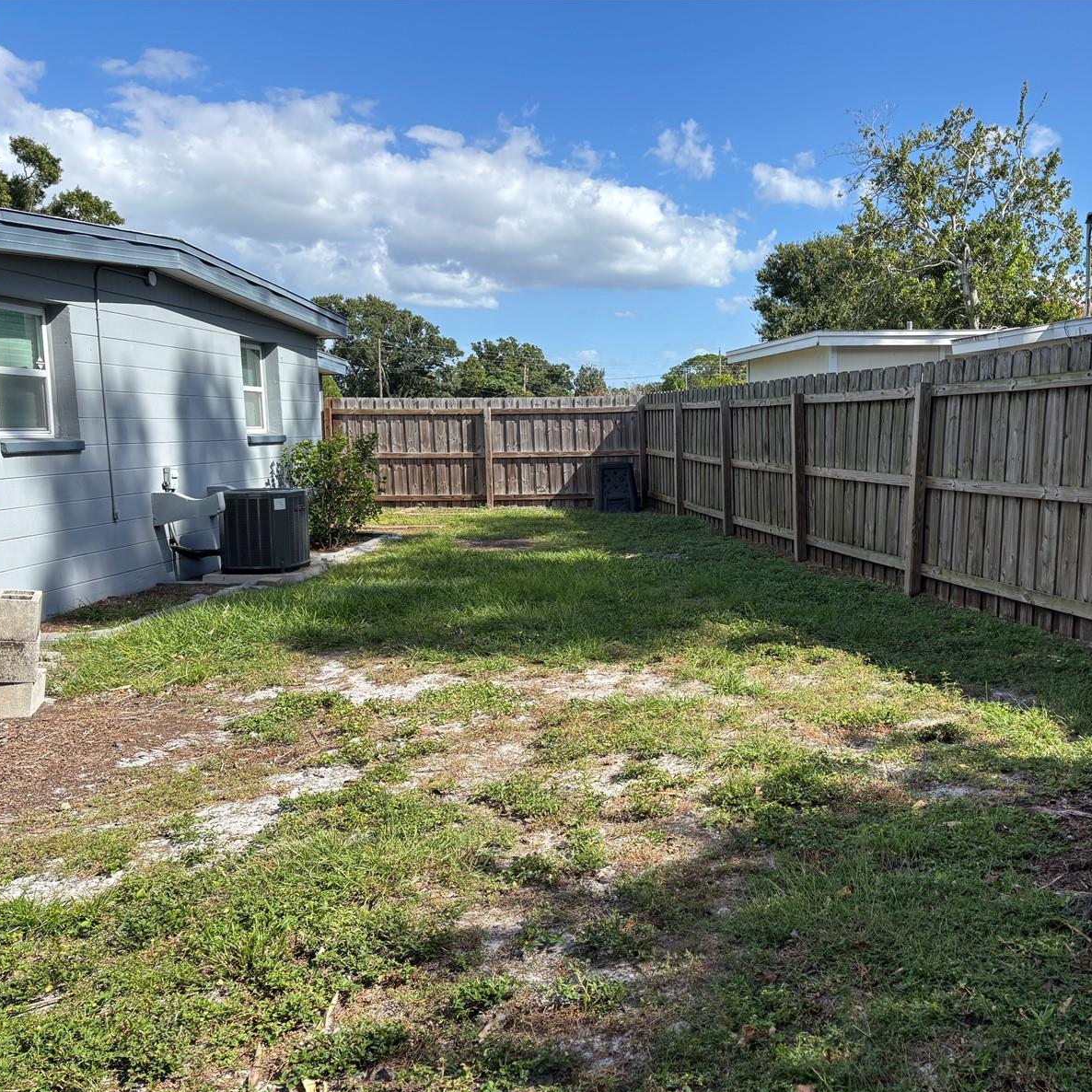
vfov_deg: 52.5
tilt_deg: -6.2
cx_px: 726
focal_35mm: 31
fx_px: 1106
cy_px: 550
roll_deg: +0.9
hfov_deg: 51.6
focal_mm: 5.96
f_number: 1.6
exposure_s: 1/2105
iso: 50
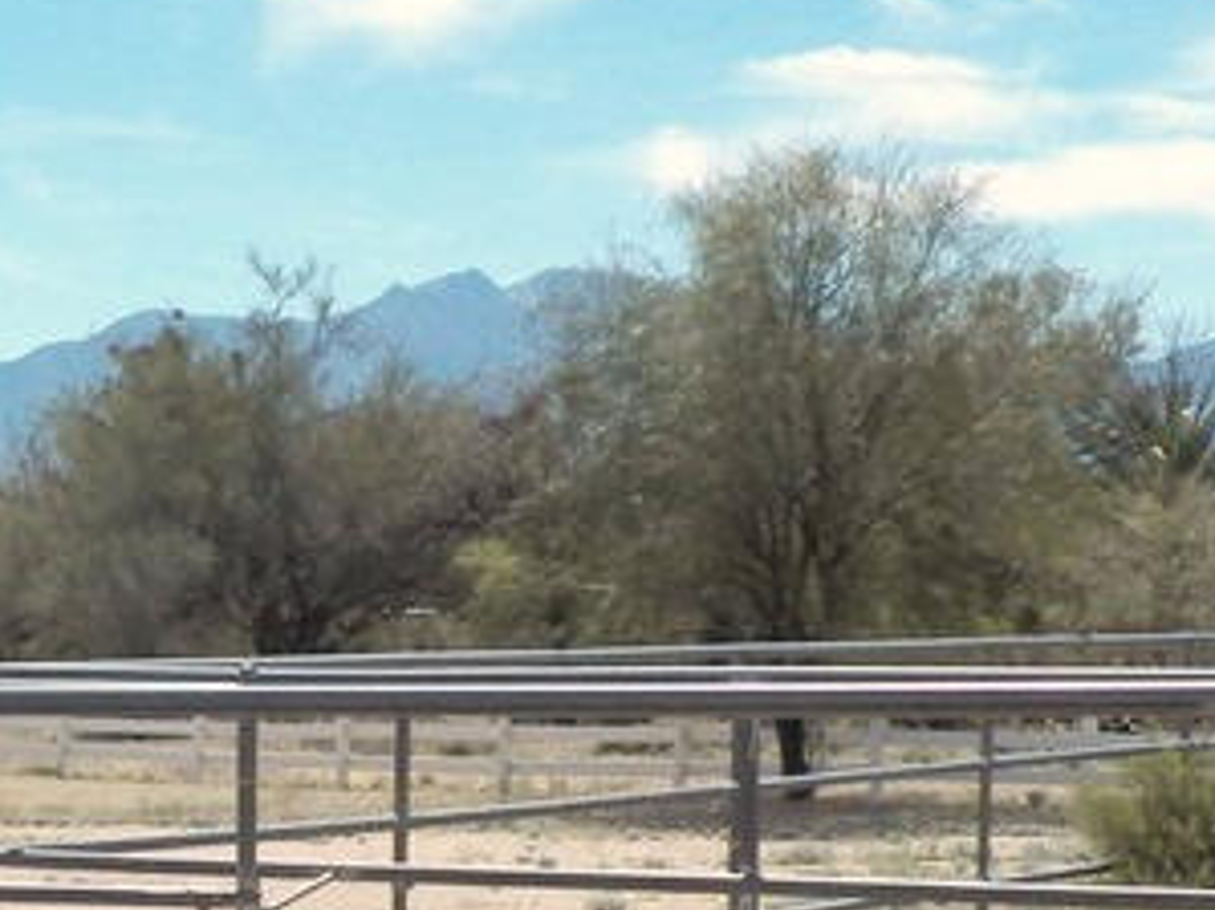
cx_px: -57
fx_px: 4105
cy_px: 812
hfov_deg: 16.4
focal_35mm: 117
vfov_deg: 12.6
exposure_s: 1/2000
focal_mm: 6.3
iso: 125
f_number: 4
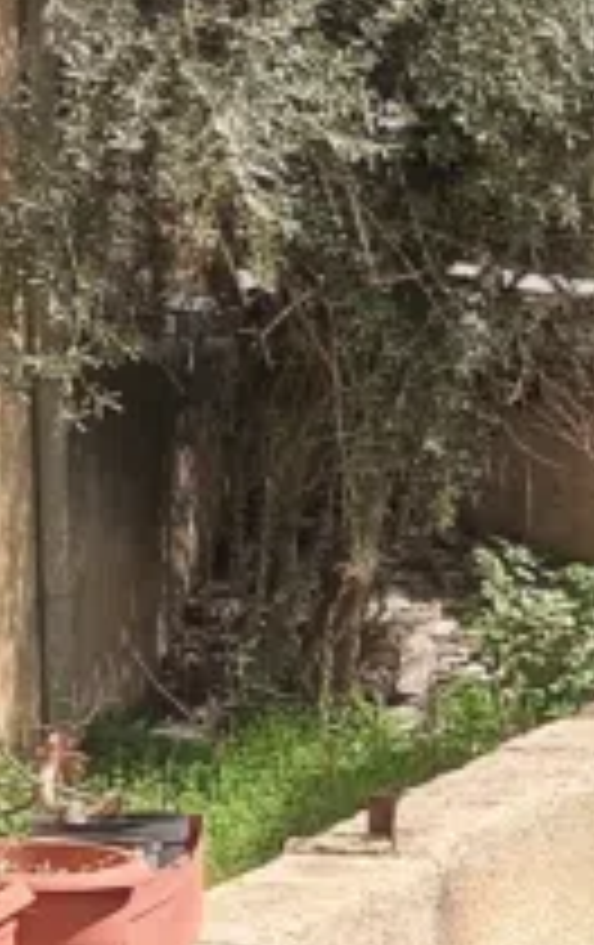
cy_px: 1222
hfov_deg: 7.4
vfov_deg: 12.3
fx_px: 4256
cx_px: 1472
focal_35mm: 165
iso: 25
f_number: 1.8
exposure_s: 1/738
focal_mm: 5.23
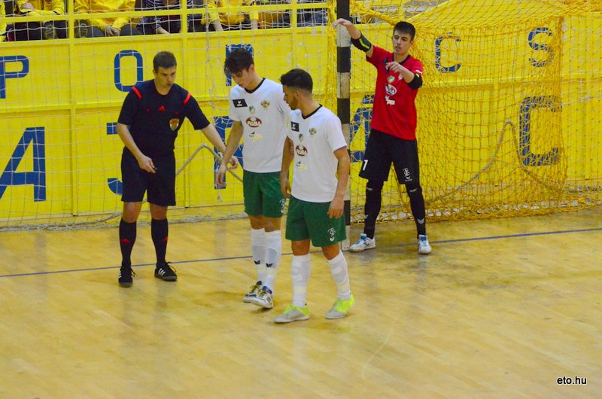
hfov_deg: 11.8
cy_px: 200
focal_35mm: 174
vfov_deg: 7.9
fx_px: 2904
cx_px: 301
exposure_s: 1/500
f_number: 4.8
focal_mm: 116
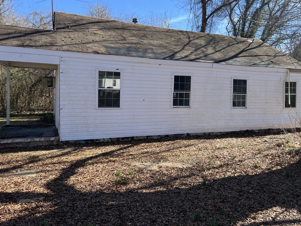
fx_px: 261
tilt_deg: -3.6
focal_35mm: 30
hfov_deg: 59.7
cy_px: 103
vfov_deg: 46.7
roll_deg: -1.6
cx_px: 171
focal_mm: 5.7
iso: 50
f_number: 1.5
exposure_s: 1/1751
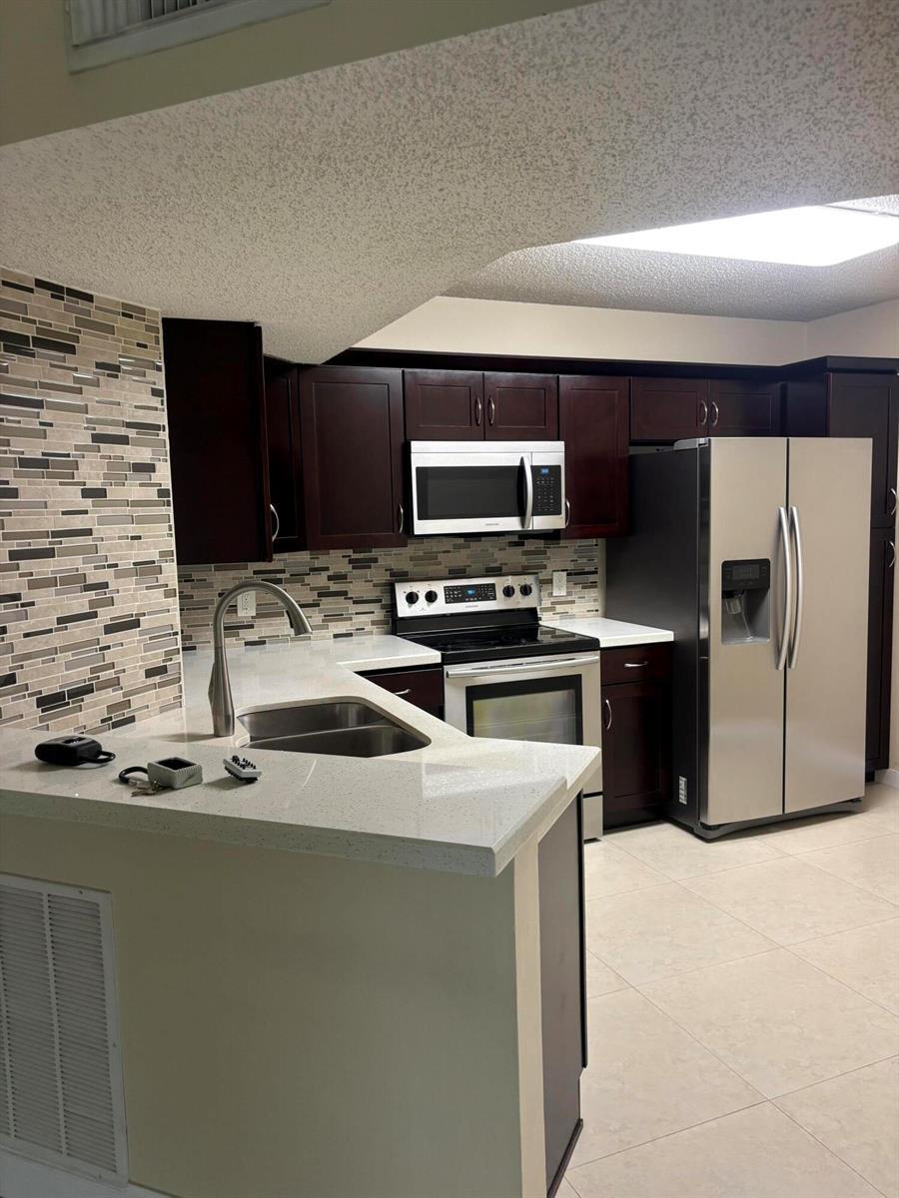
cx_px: 450
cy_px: 599
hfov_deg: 53.1
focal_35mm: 26
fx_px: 900
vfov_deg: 67.3
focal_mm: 5.96
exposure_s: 1/60
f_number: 1.6
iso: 125
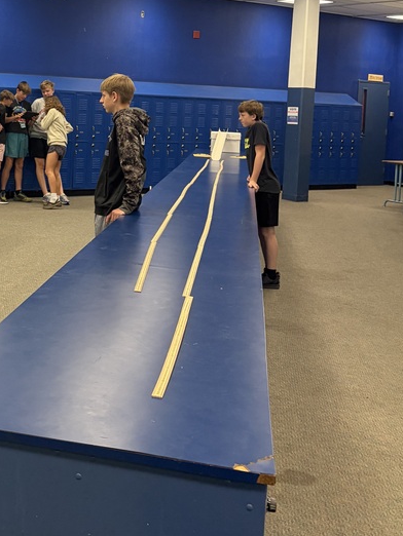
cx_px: 45
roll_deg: -3.3
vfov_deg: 36.2
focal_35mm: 51
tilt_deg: -0.3
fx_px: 791
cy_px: 109
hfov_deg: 27.6
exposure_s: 1/60
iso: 200
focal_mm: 5.96
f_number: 1.6
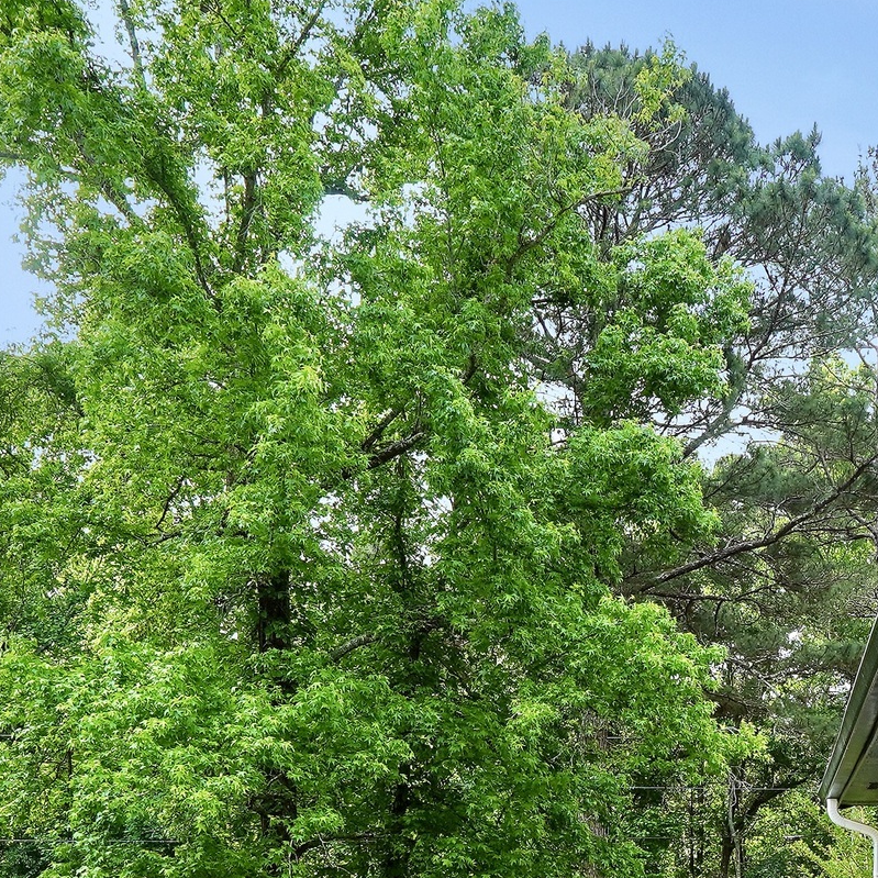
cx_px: 743
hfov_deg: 31.9
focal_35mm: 51
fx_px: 1476
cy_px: 981
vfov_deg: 29.6
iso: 100
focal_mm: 10.5
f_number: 6.3
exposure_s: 1/100
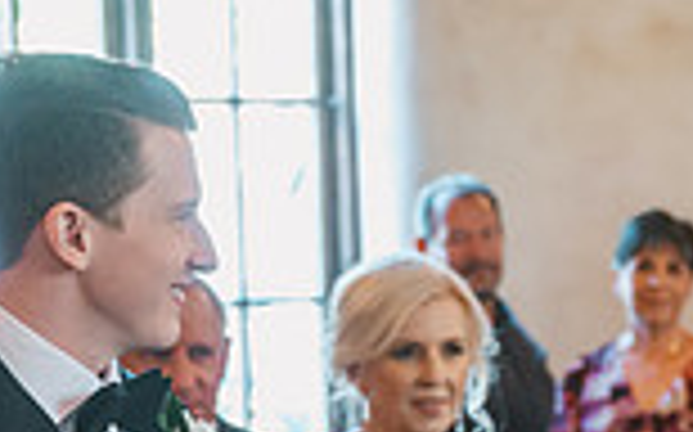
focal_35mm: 142
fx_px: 2680
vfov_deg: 9.0
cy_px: 670
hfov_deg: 14.4
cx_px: 752
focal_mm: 37
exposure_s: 1/125
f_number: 2.8
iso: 1600
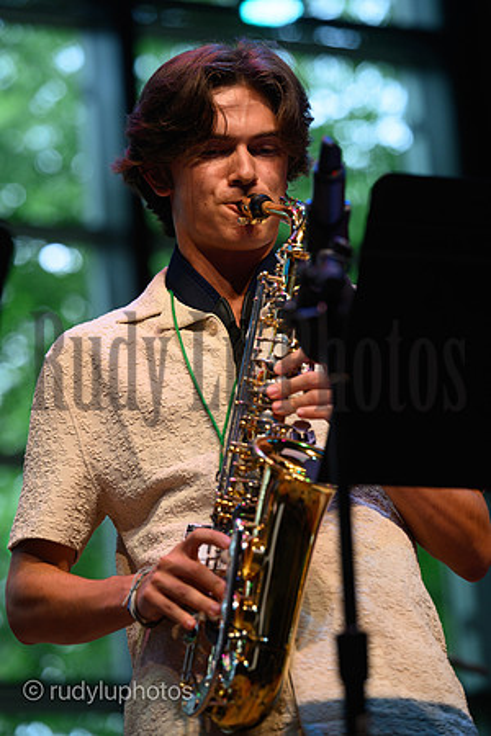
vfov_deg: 15.2
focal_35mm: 135
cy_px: 368
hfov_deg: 10.2
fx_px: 2762
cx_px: 246
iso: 800
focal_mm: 135
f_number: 4
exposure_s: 1/640
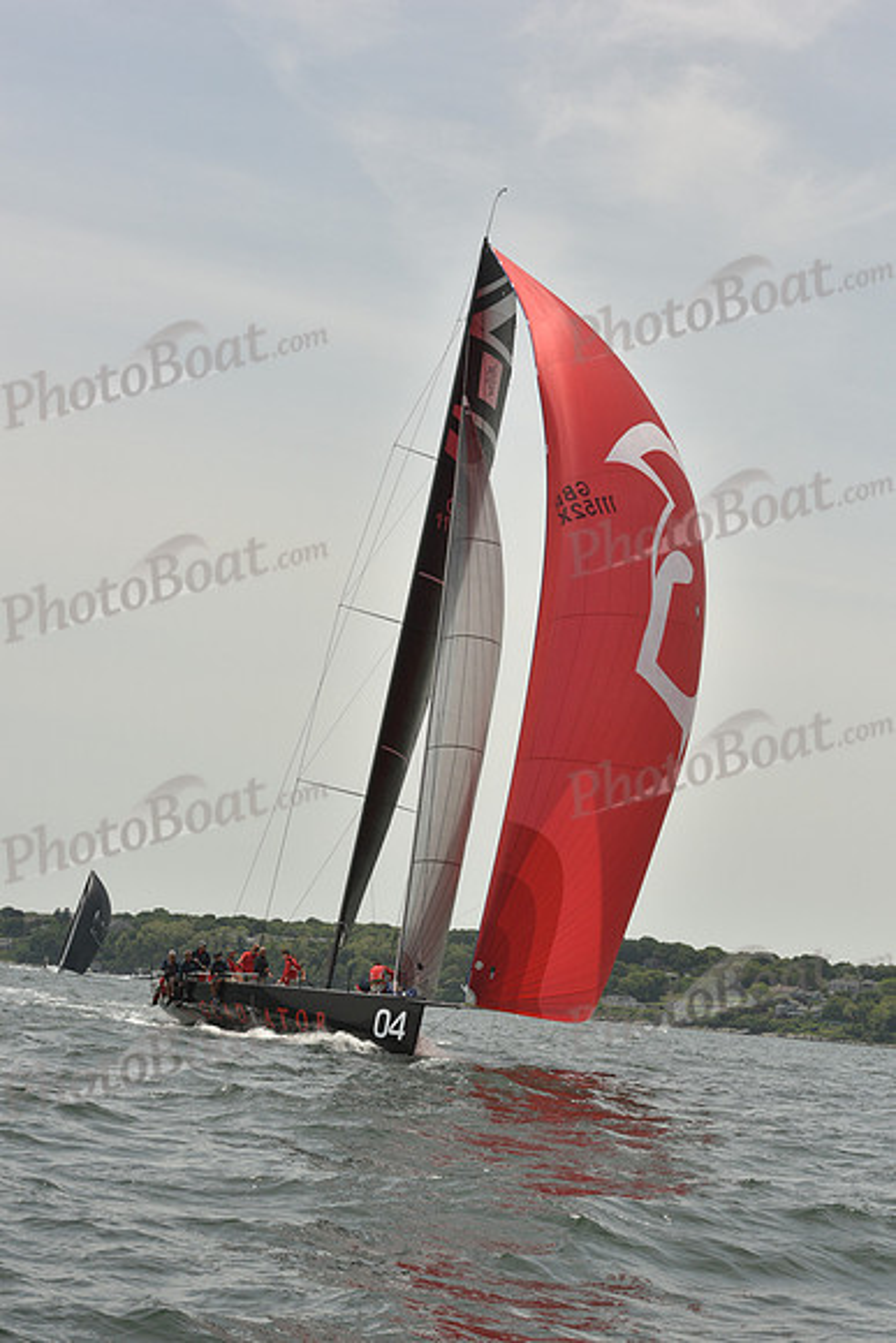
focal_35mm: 70
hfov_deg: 19.5
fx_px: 2612
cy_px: 672
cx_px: 448
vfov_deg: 28.8
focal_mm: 70
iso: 400
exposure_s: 1/1000
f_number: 13
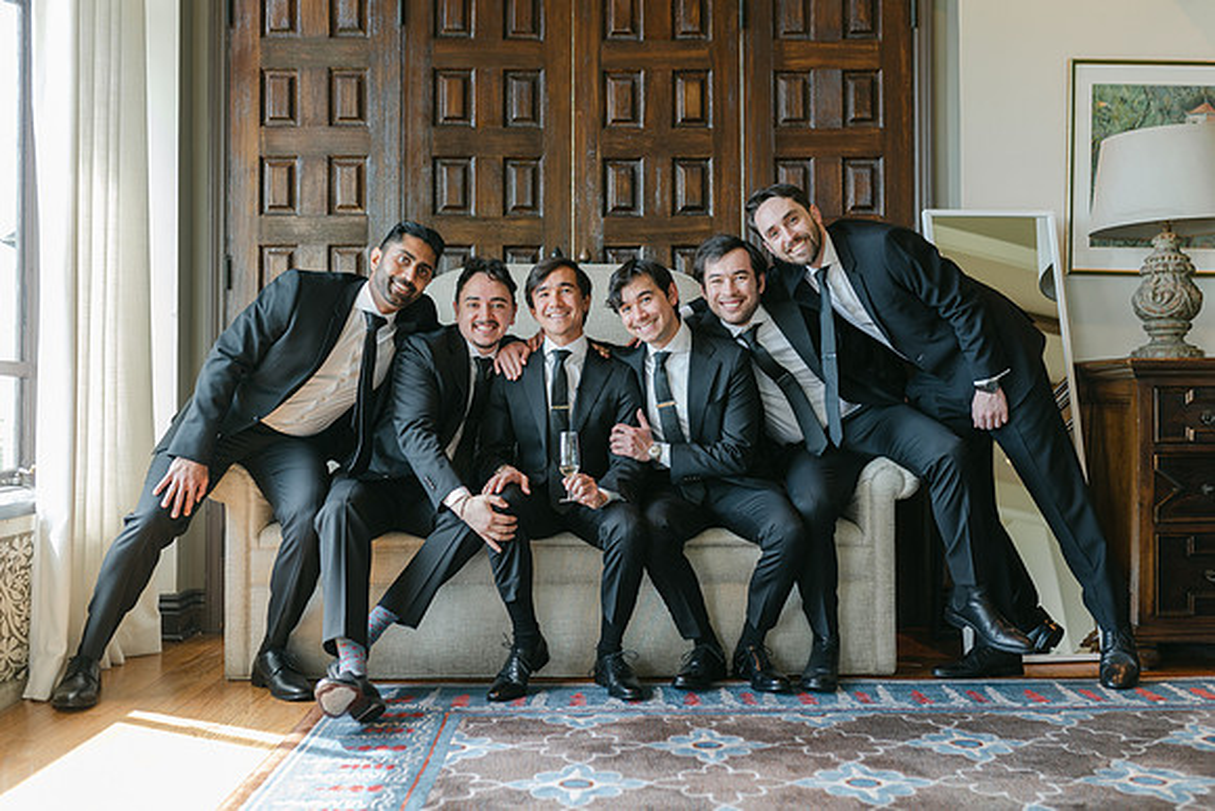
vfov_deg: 35.3
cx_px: 620
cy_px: 379
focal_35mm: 38
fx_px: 1274
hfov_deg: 51.0
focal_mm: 35
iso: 180
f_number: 2
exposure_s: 1/125
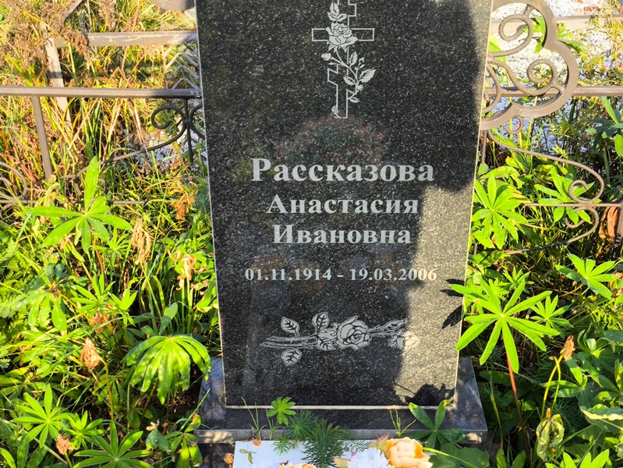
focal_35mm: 50
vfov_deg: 29.1
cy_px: 234
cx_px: 312
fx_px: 900
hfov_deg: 38.2
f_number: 1.7
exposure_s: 1/228
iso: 50
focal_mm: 4.71
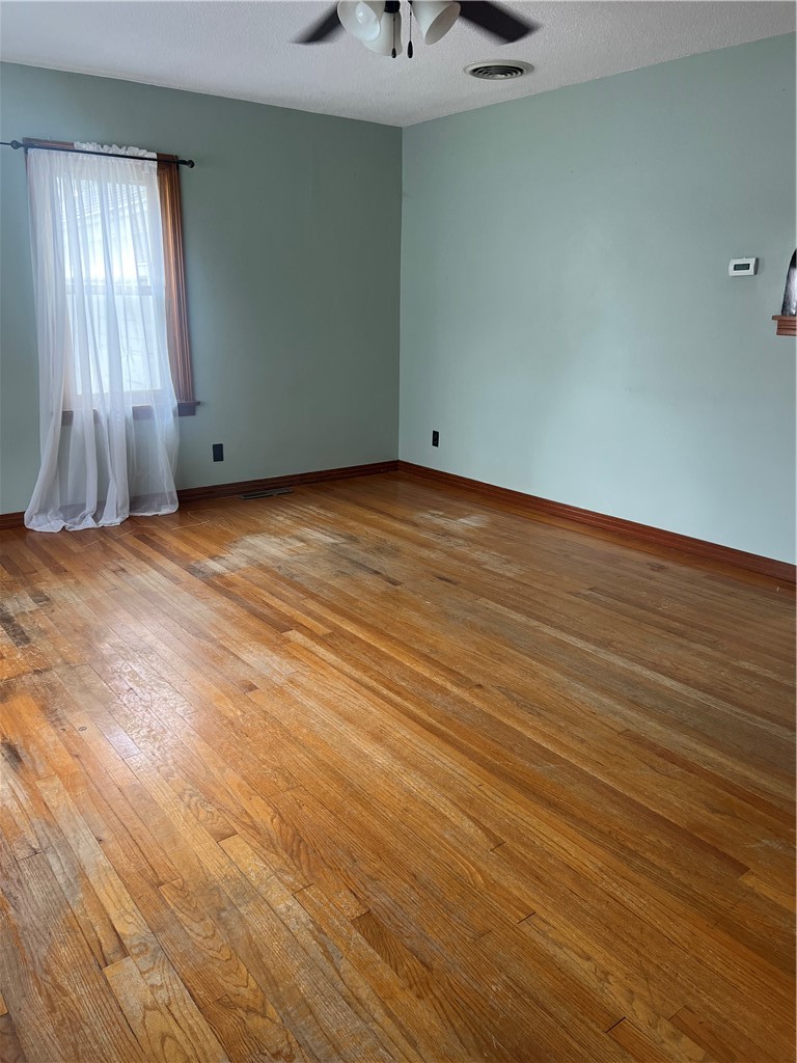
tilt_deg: -15.6
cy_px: 532
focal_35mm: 26
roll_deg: -0.8
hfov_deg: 53.1
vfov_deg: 67.3
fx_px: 798
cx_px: 398
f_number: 1.5
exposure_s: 1/113
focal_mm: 5.7
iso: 125
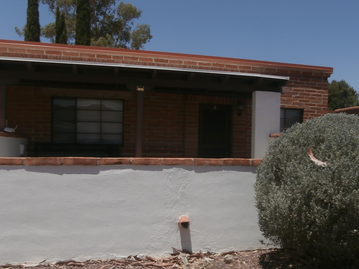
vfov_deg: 42.9
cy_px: 142
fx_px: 342
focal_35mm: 33
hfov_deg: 55.2
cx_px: 203
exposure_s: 1/320
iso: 100
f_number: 7.9
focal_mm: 4.2
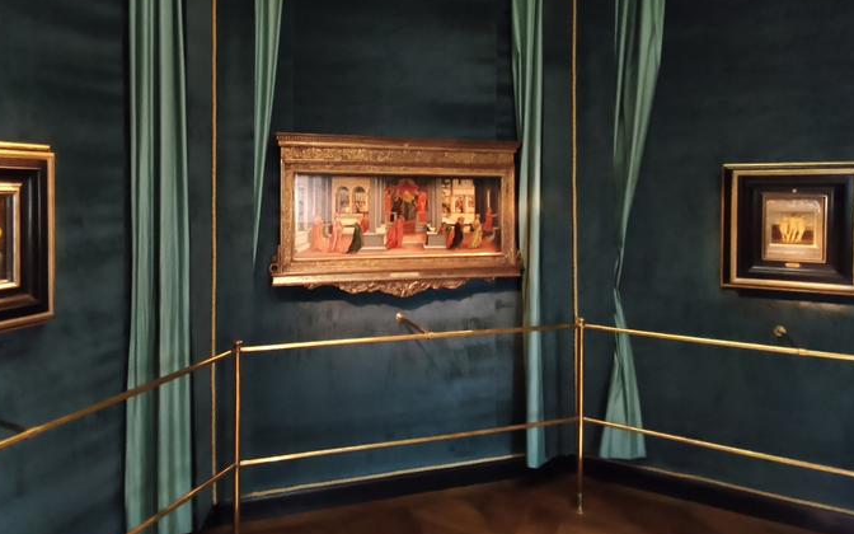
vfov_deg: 61.5
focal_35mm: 19
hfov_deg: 87.1
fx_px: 442
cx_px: 352
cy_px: 207
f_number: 2.2
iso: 2500
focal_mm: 1.65
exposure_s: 1/14.3
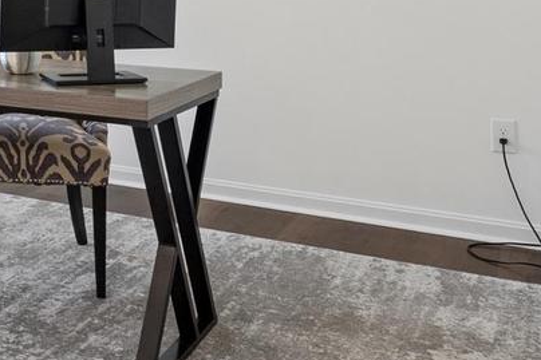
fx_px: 883
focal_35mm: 59
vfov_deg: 21.8
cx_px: -25
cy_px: -37
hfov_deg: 31.0
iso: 400
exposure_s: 1/50
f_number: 8
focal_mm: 11
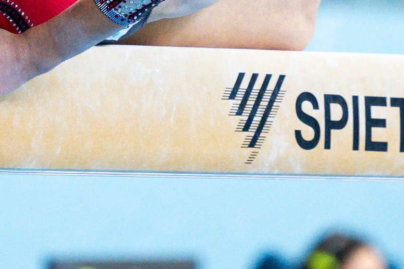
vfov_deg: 1.5
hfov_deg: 2.3
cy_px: -175
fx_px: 10079
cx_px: 149
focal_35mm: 899
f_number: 2.8
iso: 2000
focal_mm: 160
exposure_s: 1/1000
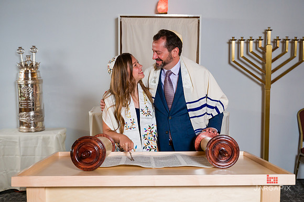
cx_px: 153
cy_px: 102
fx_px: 407
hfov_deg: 40.9
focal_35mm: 48
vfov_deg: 27.9
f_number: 4
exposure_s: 1/200
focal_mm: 46
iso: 1600
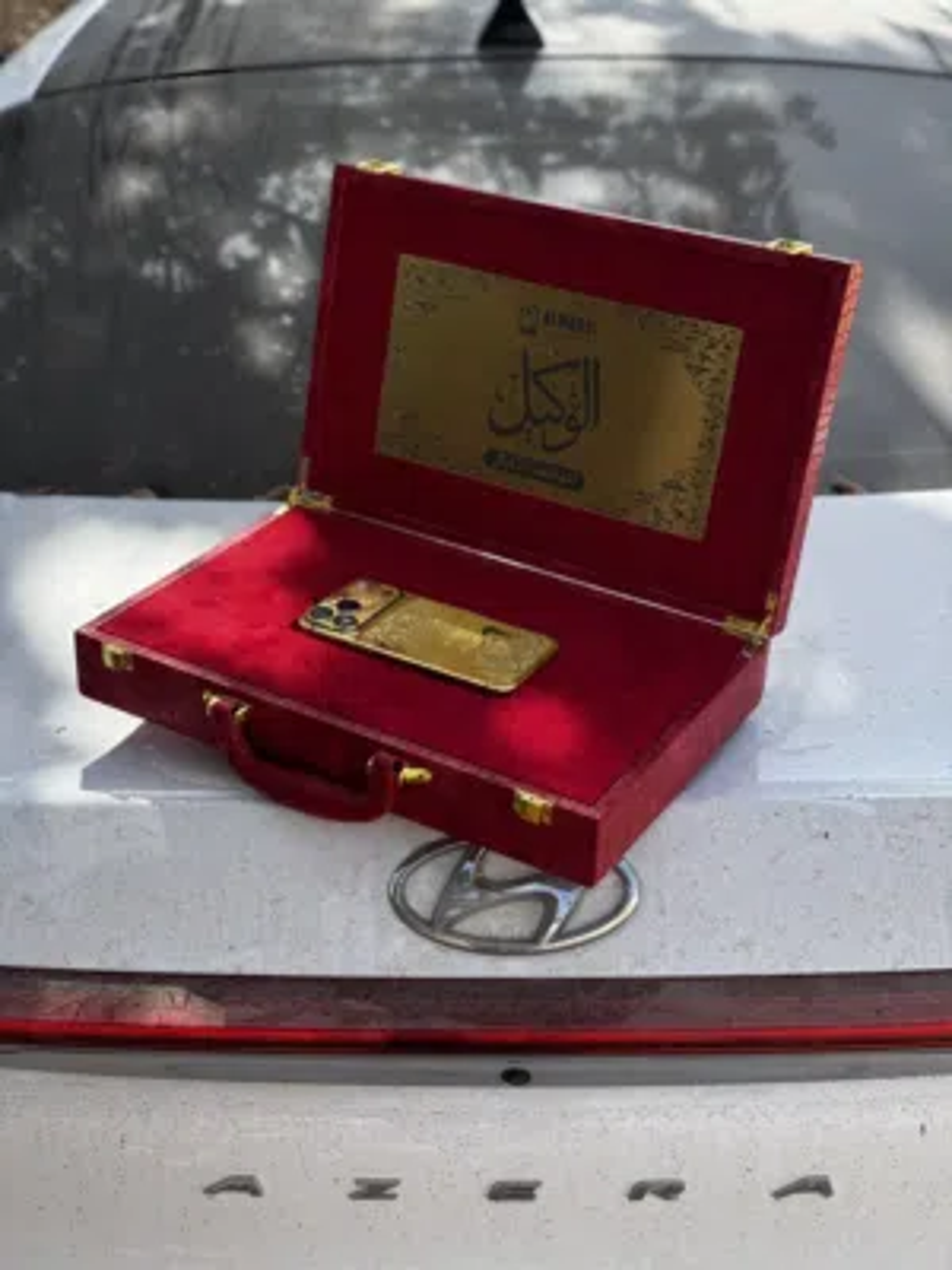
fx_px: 1760
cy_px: 635
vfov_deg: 39.7
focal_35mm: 48
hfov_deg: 30.3
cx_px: 476
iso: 64
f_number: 1.78
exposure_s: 1/1427
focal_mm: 6.76
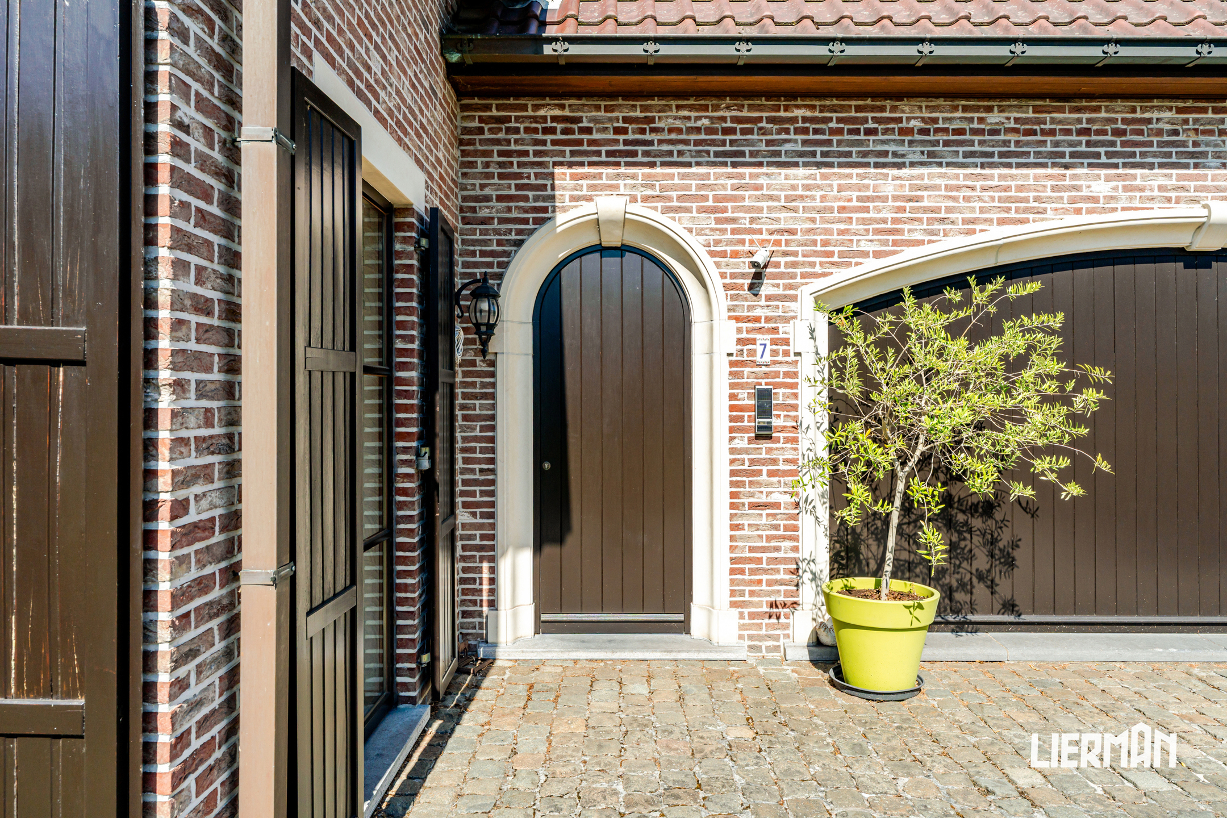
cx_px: 614
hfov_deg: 71.5
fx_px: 852
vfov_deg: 51.3
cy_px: 409
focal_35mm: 25
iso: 100
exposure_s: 1/320
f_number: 9
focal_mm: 25
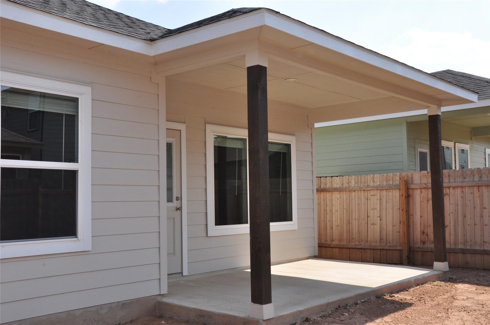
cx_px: 245
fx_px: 530
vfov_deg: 34.1
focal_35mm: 39
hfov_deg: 49.6
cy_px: 162
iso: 400
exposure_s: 1/200
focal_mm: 26
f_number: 18
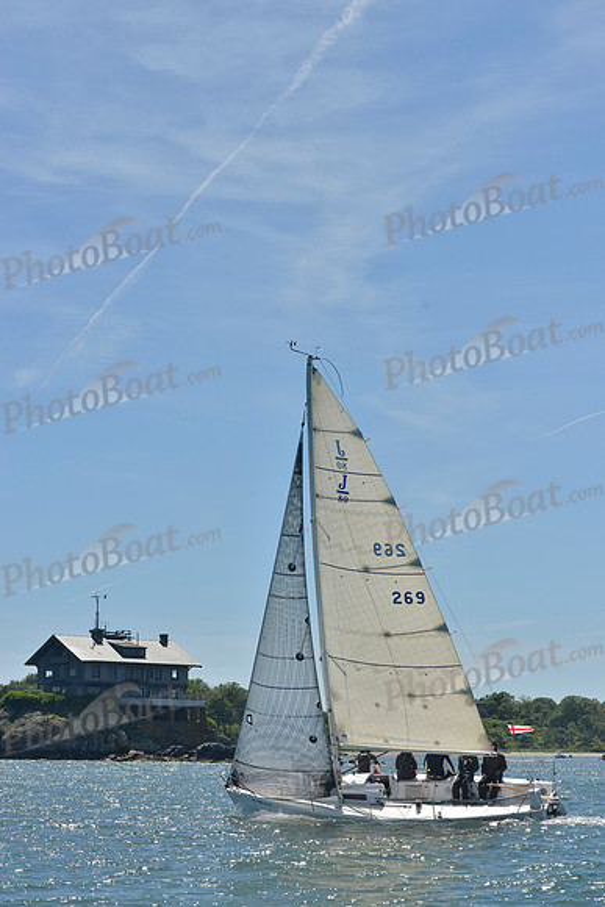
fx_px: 1763
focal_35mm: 70
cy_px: 454
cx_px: 302
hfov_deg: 19.5
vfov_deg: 28.8
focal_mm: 70
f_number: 10
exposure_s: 1/1250
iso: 280
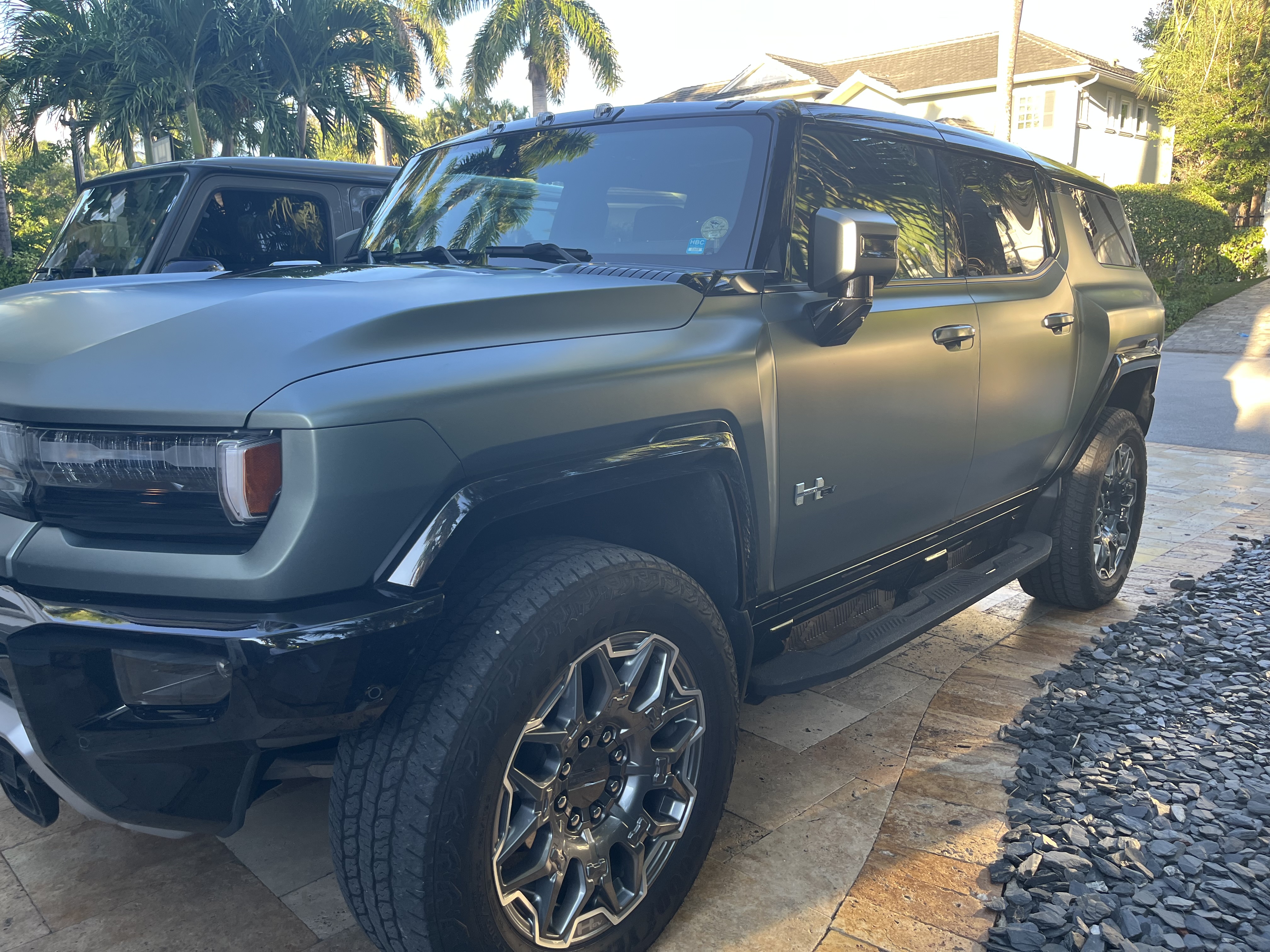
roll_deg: +0.9
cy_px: 476
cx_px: 635
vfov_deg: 53.1
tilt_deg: -14.8
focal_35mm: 26
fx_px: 954
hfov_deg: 67.3
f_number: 1.6
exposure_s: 1/122
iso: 40
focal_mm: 5.1
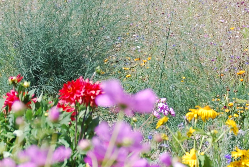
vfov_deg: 4.0
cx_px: 209
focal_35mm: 341
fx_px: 2362
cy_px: -43
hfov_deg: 6.0
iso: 100
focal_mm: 55
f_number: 7.1
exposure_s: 1/200
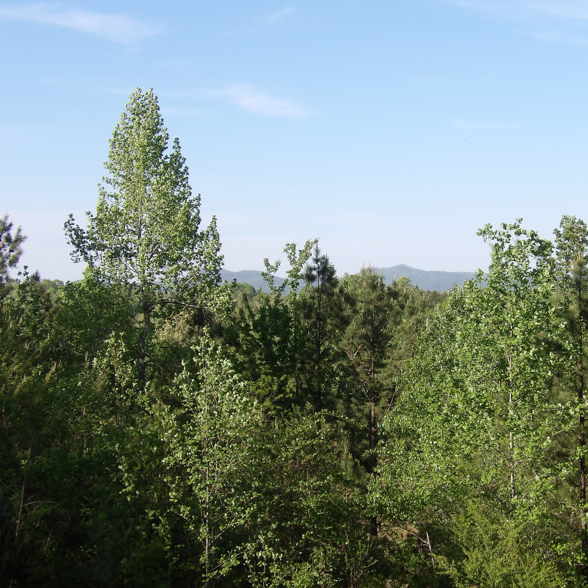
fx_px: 1634
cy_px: 294
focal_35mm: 85
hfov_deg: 20.4
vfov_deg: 20.4
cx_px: 379
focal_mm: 13
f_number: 4.1
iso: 100
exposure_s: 1/480
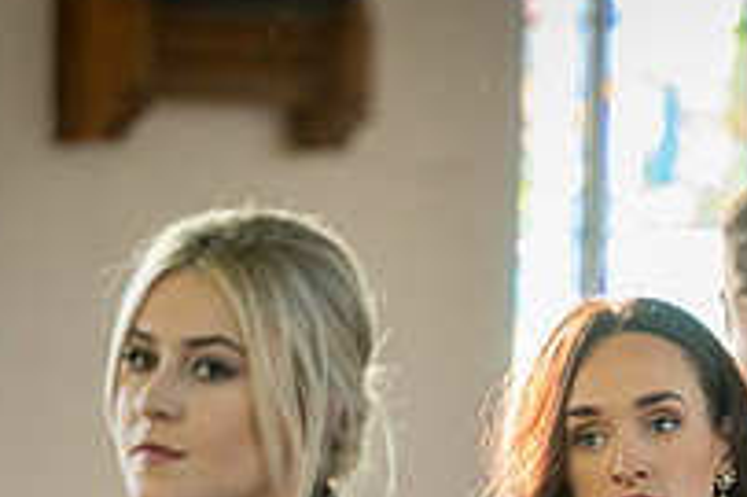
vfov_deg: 2.4
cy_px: 687
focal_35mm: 572
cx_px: 747
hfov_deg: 3.6
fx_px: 11859
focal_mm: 200
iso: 1000
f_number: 2.8
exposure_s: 1/125
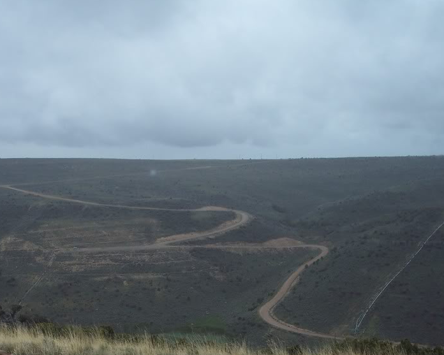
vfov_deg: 27.0
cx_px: 155
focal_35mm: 56
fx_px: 736
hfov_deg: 33.3
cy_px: 231
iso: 100
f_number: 4
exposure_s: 1/750
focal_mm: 8
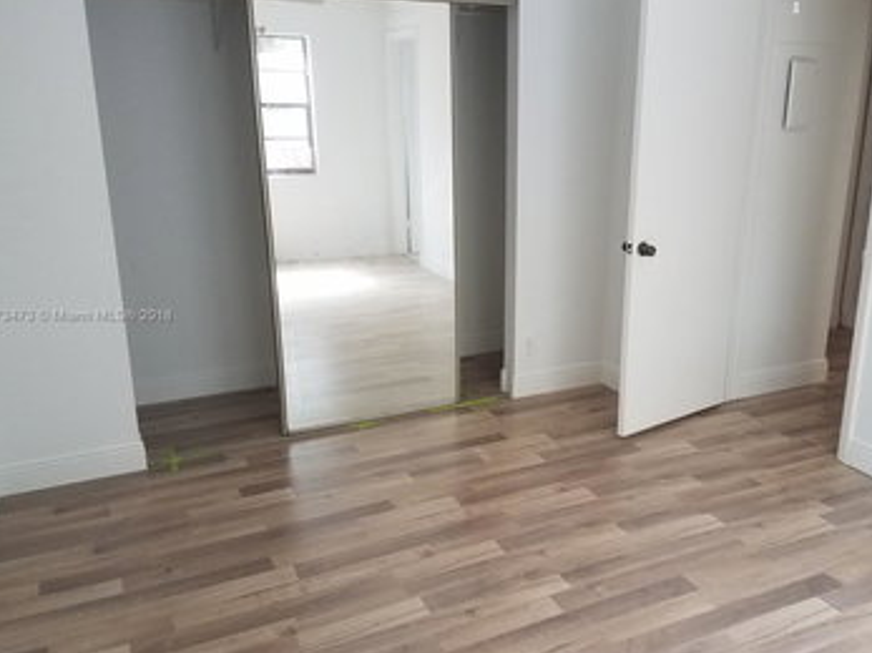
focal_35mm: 32
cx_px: 494
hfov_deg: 56.6
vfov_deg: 44.1
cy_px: 316
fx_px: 806
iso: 100
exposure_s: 1/60
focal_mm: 4.2
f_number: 1.7
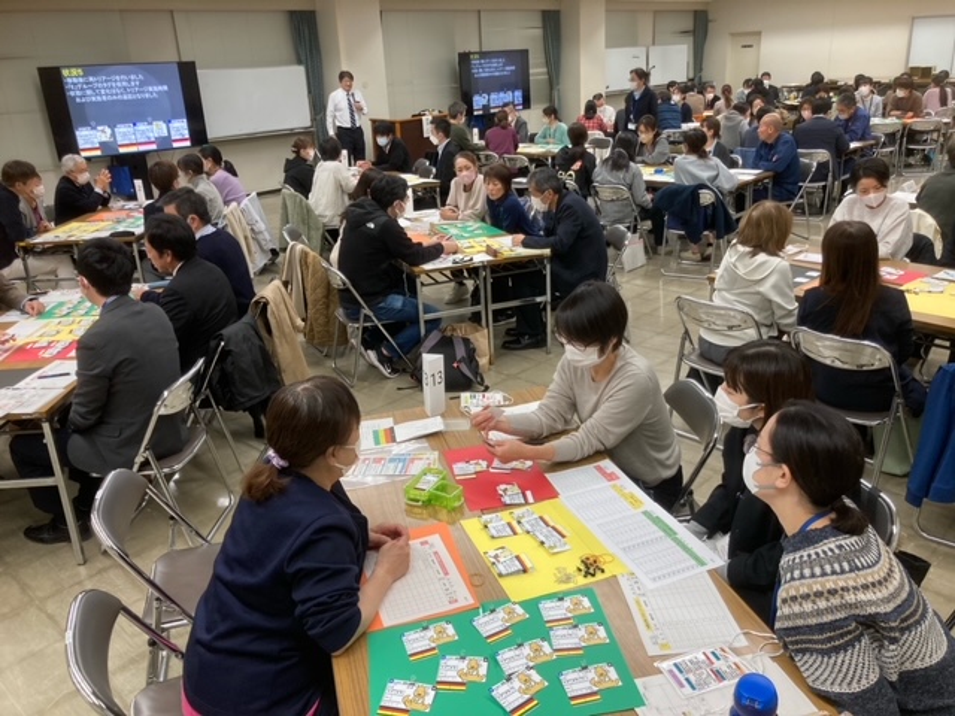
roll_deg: +3.6
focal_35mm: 28
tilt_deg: -21.2
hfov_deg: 63.4
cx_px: 478
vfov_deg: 49.7
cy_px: 358
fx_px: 772
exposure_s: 1/60
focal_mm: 3.99
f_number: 1.8
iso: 100
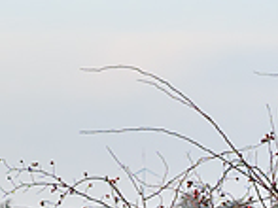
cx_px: 257
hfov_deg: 5.5
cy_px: 49
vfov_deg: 4.1
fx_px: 2880
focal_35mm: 359
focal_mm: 30.5
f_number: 8
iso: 200
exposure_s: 1/250
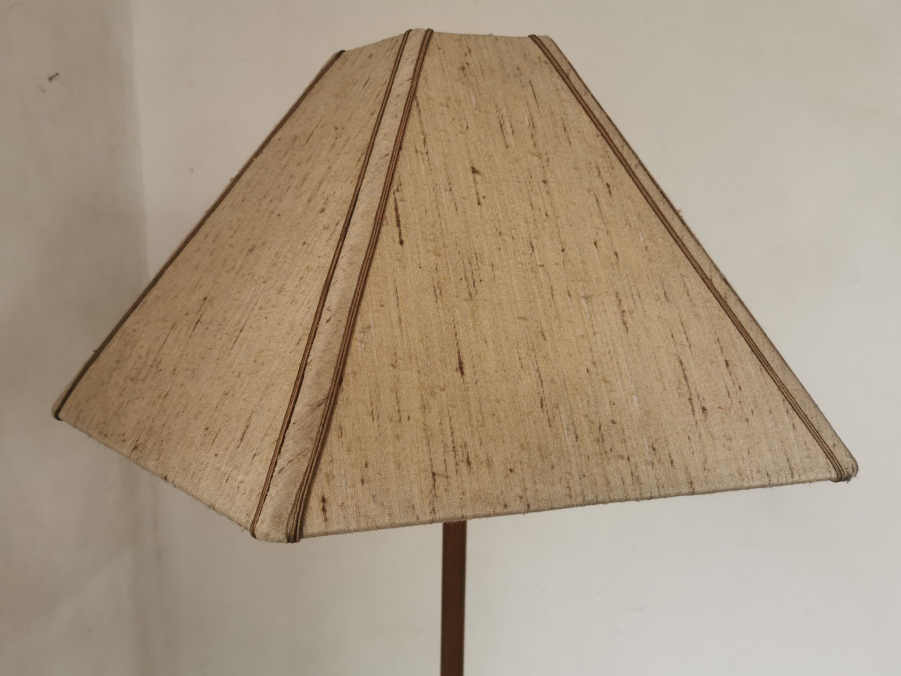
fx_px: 703
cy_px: 338
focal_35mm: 27
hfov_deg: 65.3
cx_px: 450
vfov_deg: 51.4
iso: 100
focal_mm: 5.56
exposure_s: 1/120
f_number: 1.6
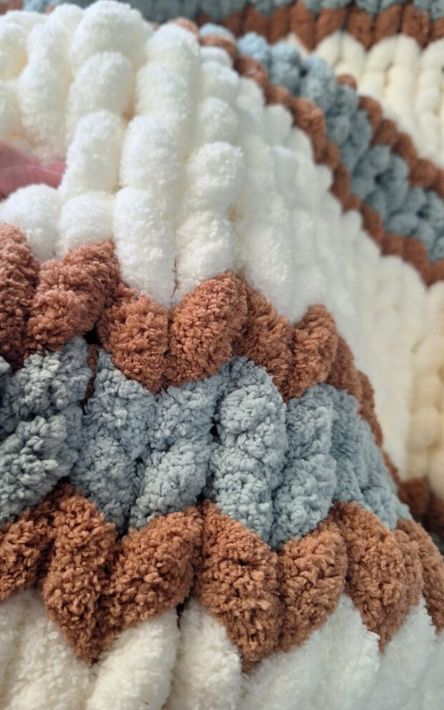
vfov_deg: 72.6
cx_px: 178
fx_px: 484
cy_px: 355
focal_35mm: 25
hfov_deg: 49.0
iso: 64
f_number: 1.8
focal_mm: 5.54
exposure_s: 1/40
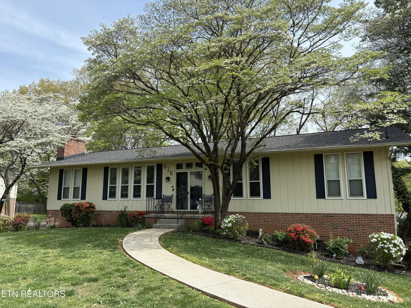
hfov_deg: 67.3
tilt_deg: +9.2
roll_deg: -0.1
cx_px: 206
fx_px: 309
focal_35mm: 26
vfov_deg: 53.1
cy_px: 154
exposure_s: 1/1420
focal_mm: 5.96
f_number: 1.6
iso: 50
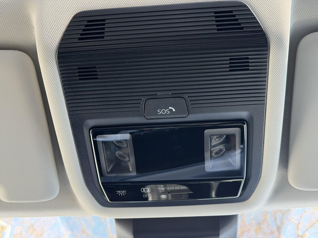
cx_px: 159
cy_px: 119
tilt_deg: +36.4
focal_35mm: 48
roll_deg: -0.1
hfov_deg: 39.7
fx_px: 441
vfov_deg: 30.3
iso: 100
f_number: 1.78
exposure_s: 1/89
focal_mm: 6.76
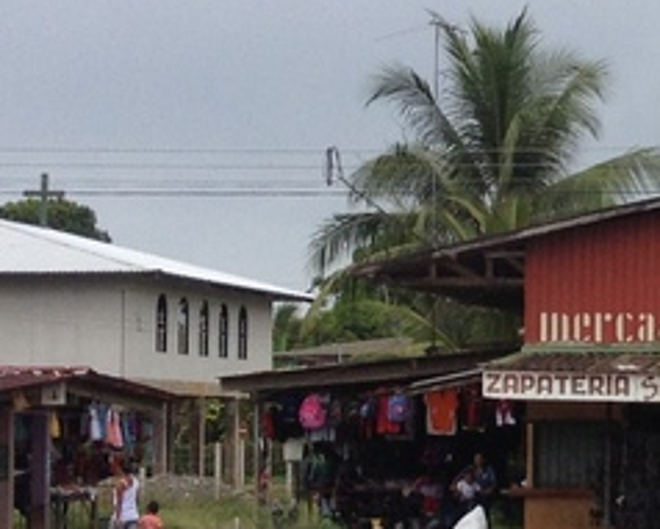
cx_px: 1220
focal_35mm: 172
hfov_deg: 10.5
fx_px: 3364
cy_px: 321
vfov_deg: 9.0
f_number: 2.4
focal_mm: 4.28
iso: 50
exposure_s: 1/1255
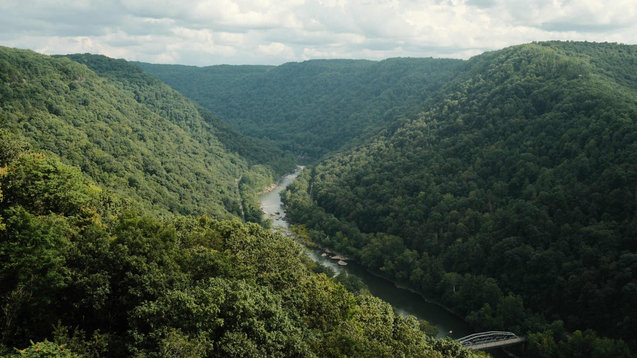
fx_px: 642
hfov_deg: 52.8
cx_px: 317
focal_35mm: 38
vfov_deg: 31.2
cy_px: 165
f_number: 5.6
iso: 320
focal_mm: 24.2
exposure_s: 1/600
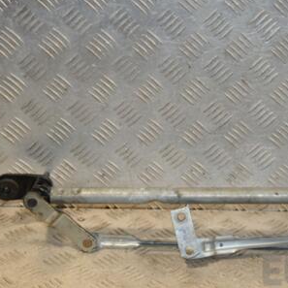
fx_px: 922
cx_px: 244
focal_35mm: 98
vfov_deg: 17.7
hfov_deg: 17.5
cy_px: 142
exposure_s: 1/200
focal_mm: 38
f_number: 7.1
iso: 800
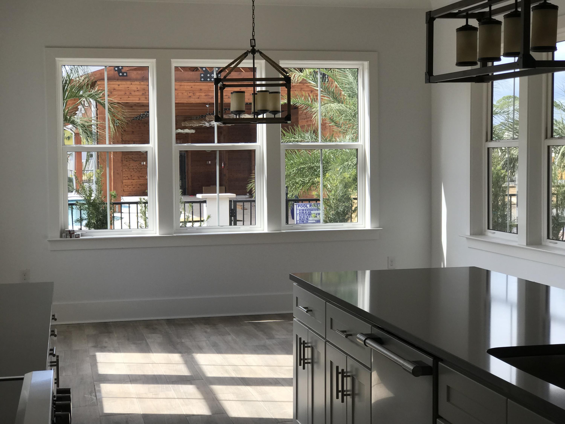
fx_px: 930
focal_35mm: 57
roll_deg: +0.1
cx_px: 282
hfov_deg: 33.8
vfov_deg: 25.7
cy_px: 212
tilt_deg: -3.3
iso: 20
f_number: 2.8
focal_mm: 6.6
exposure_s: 1/271
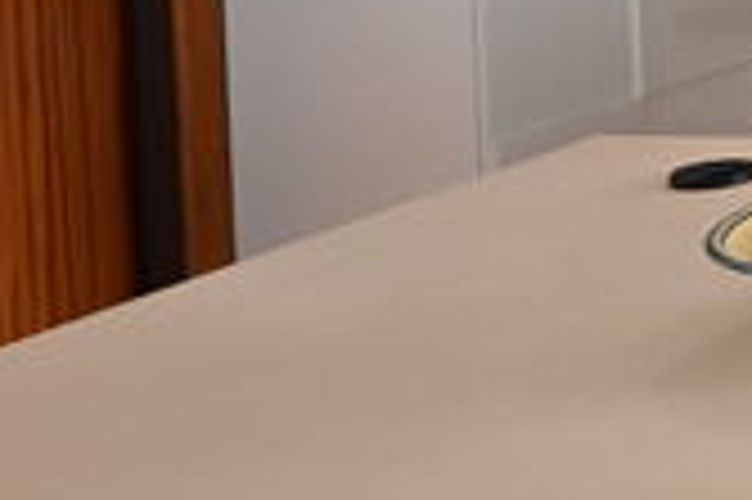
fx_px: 2379
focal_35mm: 114
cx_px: 2134
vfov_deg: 11.3
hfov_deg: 11.7
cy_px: -363
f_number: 9
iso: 1600
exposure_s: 1/60
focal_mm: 19
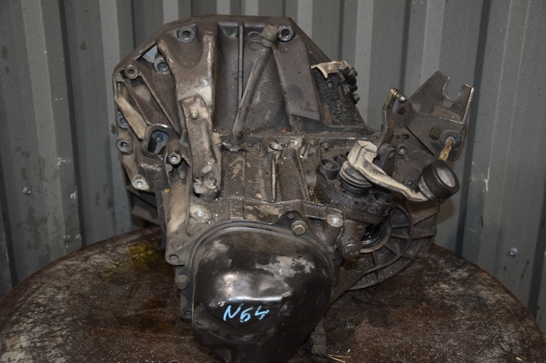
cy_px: 182
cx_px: 273
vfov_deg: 29.8
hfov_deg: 43.6
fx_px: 682
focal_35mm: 45
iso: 800
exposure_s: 1/50
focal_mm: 30
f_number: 4.2
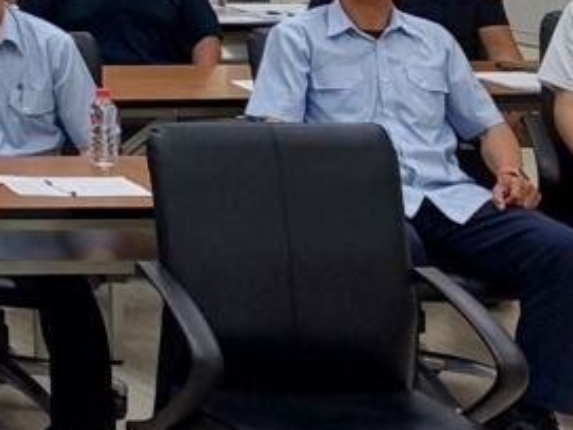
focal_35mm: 138
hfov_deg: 11.9
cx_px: -758
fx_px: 2284
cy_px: -309
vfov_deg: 10.2
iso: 40
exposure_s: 1/60
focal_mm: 5.23
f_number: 1.8
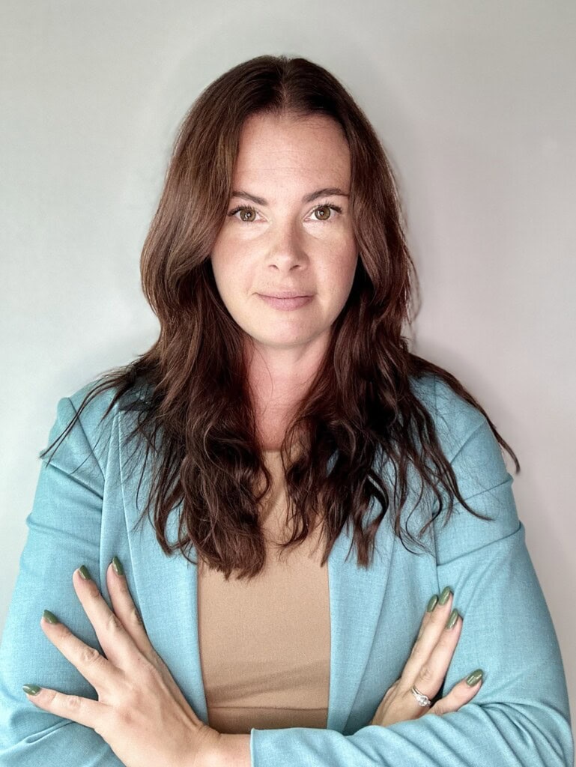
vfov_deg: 59.9
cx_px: 288
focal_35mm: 30
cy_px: 384
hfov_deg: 46.8
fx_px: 665
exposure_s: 1/60
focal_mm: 2.7
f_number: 1.9
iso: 100
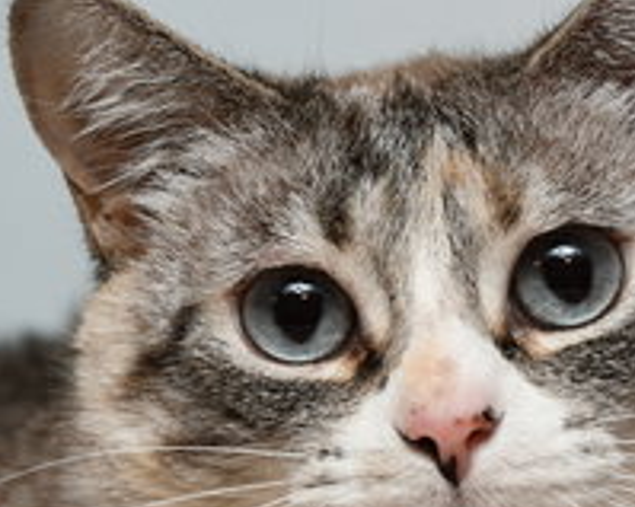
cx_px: 437
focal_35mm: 283
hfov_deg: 6.8
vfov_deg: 5.5
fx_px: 5316
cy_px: 269
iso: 800
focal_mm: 80
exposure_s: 1/125
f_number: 7.1
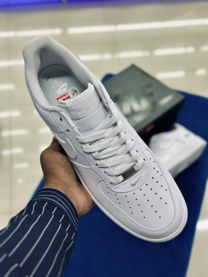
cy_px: 138
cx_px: 104
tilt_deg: -49.4
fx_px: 384
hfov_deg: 30.3
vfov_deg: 39.7
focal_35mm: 48
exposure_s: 1/138
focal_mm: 6.86
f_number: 1.78
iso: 64
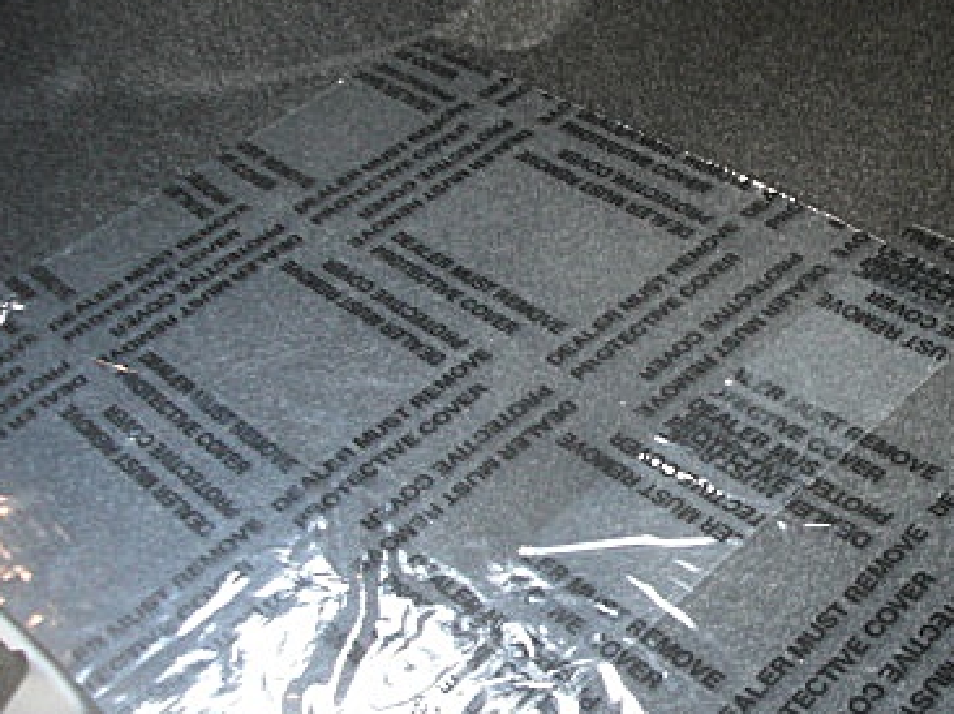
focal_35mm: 63
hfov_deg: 29.8
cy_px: 378
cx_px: 805
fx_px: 1735
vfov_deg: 23.3
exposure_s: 1/100
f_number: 2.8
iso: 200
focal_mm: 6.3
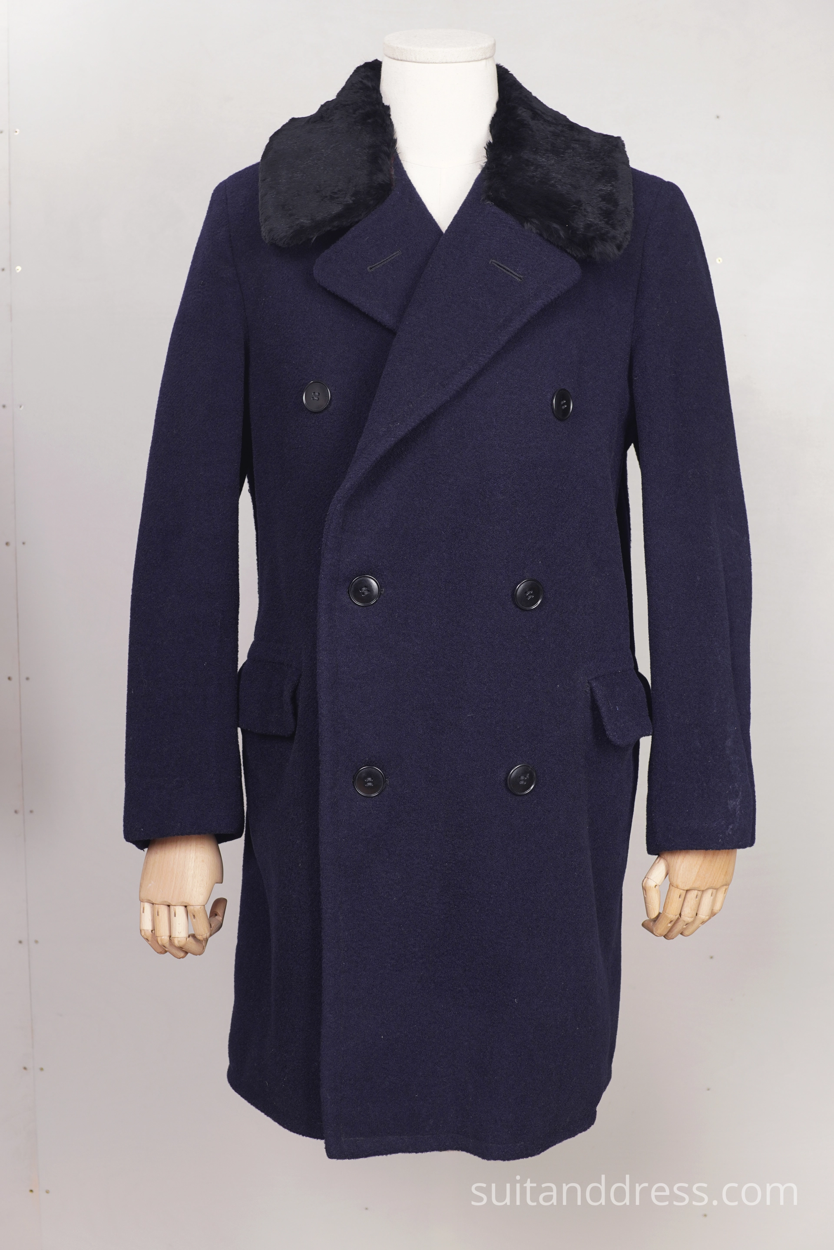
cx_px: 417
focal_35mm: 48
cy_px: 625
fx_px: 1668
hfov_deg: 28.1
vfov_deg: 41.1
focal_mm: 32
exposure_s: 1/10
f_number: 5
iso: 200
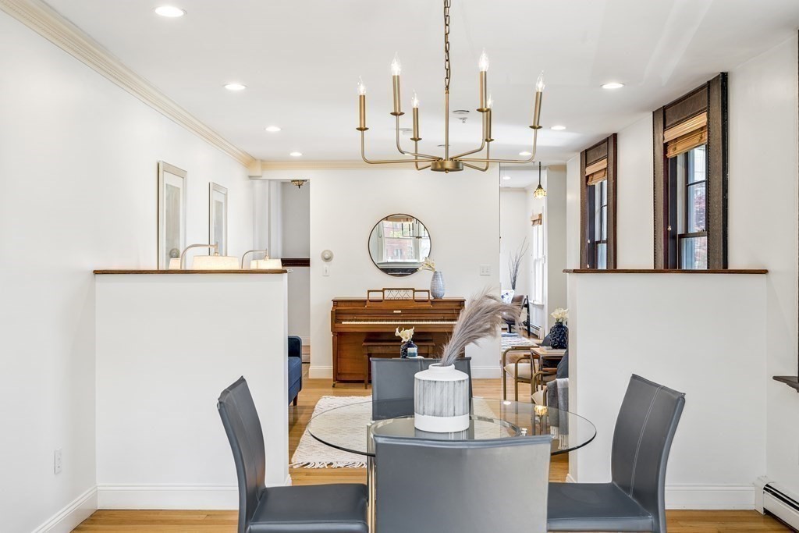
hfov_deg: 54.4
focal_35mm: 35
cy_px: 266
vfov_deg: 37.9
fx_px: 777
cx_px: 400
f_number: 8
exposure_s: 1/2.5
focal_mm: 35
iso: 320
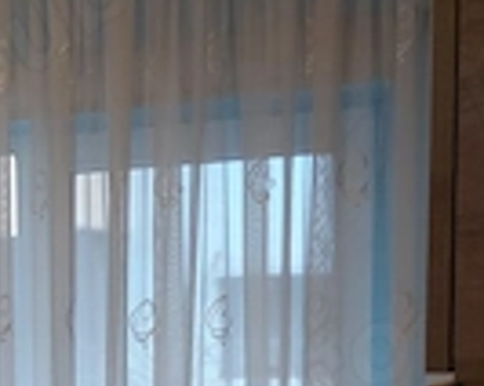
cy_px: 532
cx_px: -80
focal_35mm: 110
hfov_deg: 16.8
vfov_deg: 13.4
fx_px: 1573
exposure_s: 1/100
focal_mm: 4.69
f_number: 1.8
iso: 250
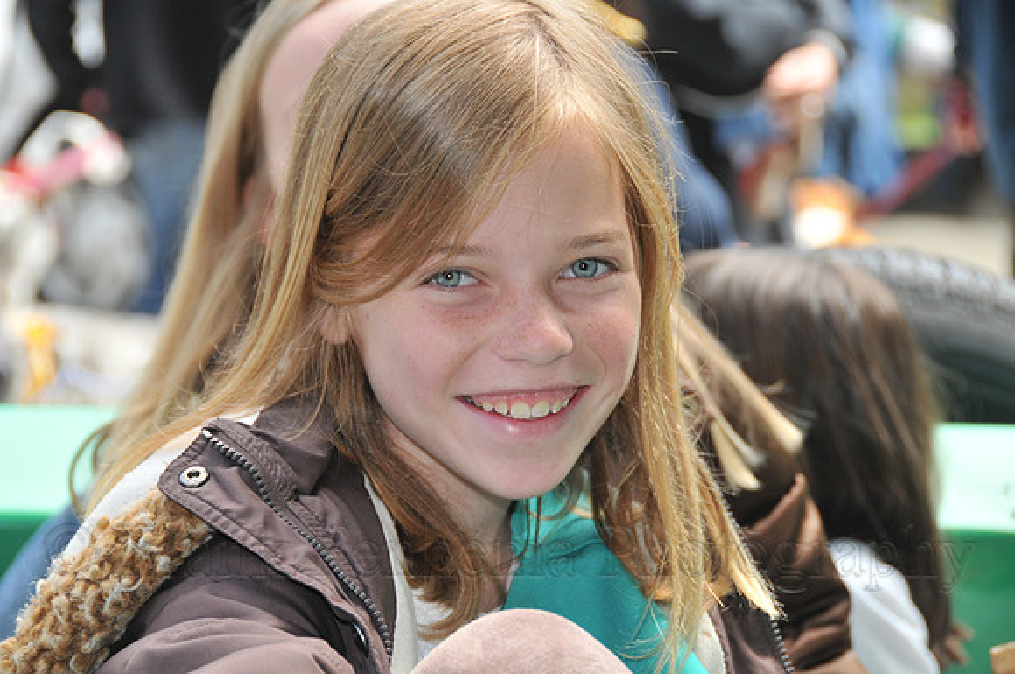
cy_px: 337
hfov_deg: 15.2
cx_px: 508
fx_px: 3801
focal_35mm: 135
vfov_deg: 10.1
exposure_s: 1/250
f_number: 5.3
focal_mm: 90
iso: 400
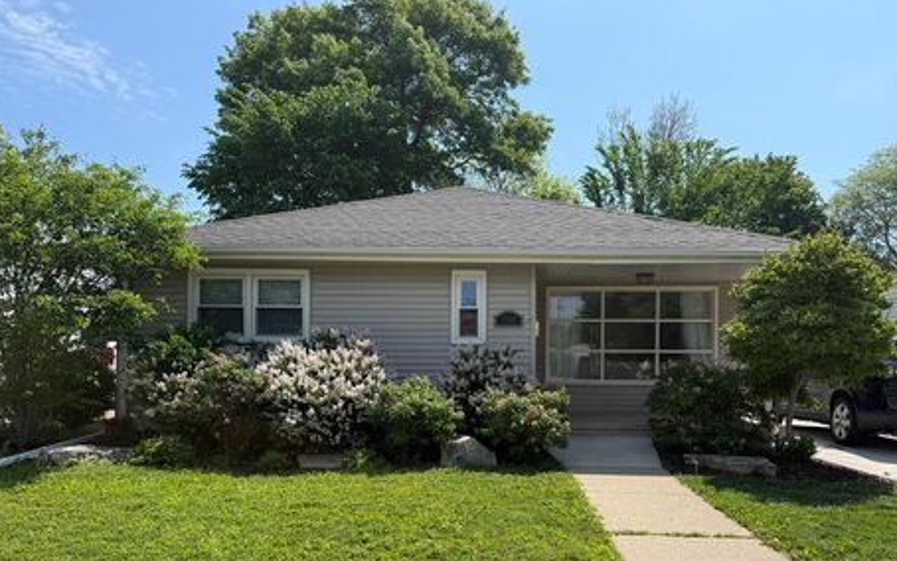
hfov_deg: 66.4
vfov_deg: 44.1
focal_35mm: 28
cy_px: 364
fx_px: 685
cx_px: 466
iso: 100
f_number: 1.78
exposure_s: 1/4167
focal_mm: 6.76
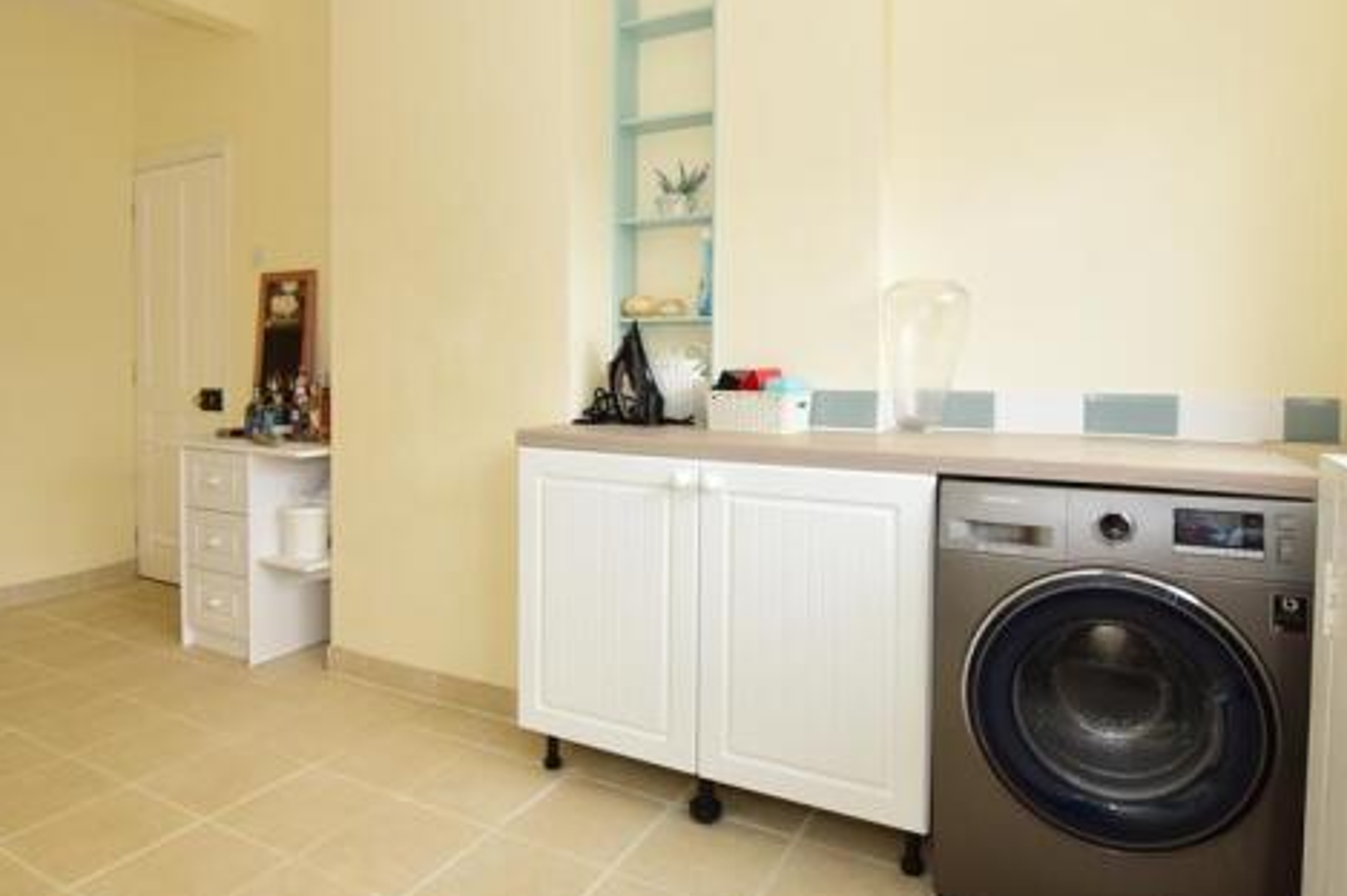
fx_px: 785
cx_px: 643
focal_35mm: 21
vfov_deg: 59.1
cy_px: 372
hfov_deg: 81.2
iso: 640
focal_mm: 10
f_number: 9
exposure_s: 1/200
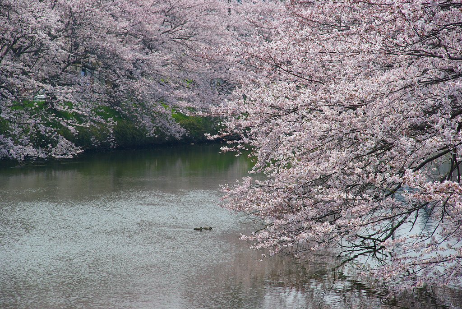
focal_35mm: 170
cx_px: 231
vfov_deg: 8.1
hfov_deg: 12.1
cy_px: 154
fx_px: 2177
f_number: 10
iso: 250
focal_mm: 113
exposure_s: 1/160
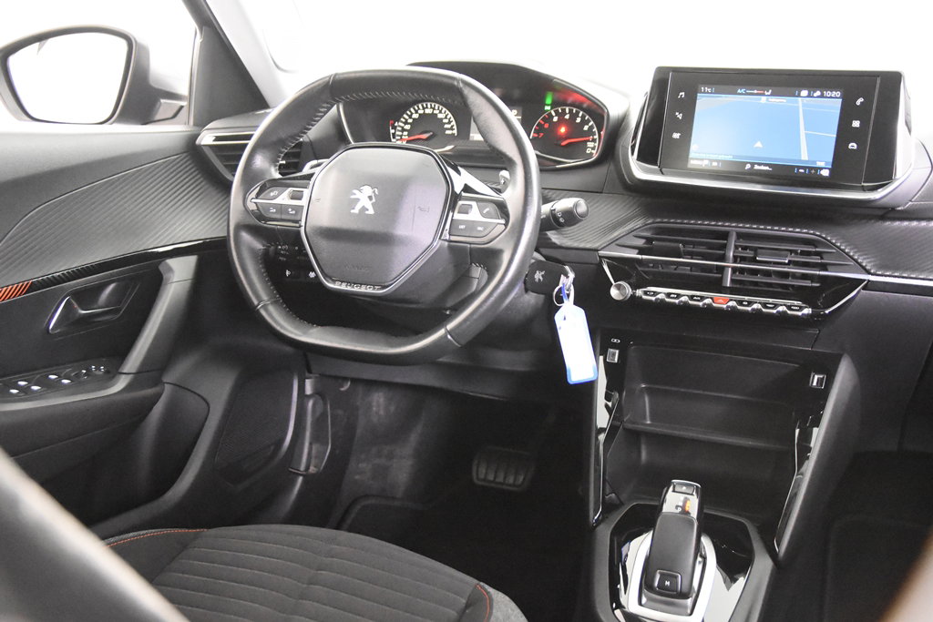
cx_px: 466
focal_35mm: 36
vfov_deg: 36.9
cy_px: 311
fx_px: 933
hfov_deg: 53.1
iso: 11400
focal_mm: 24
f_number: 3
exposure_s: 1/40
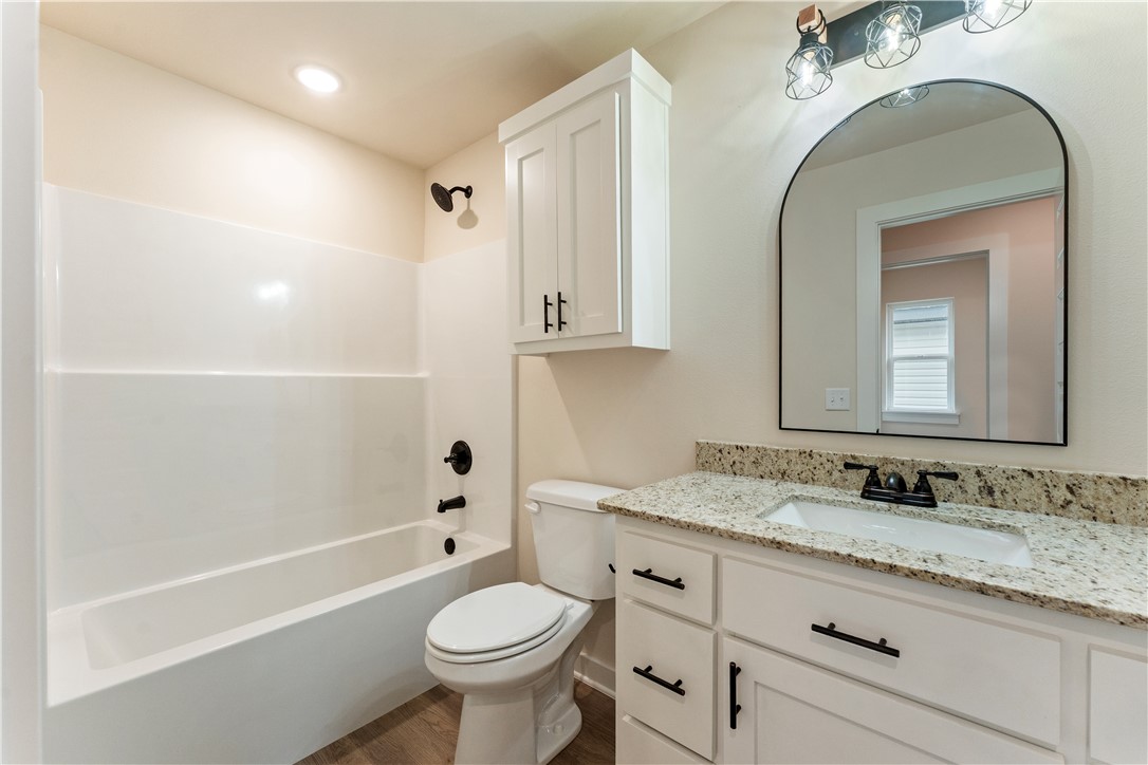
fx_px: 446
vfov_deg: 81.2
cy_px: 382
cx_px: 574
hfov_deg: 104.3
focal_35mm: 14
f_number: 8
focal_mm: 14
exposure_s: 1/50
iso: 800
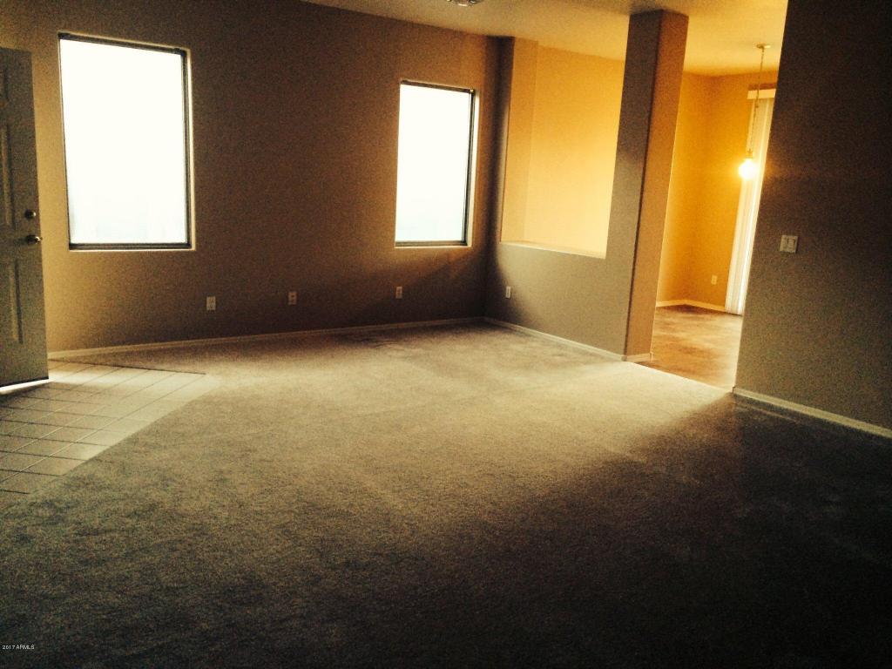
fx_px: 773
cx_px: 446
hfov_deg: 60.0
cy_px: 334
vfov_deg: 46.8
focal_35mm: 30
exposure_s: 1/30
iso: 250
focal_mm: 4.12
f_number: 2.2
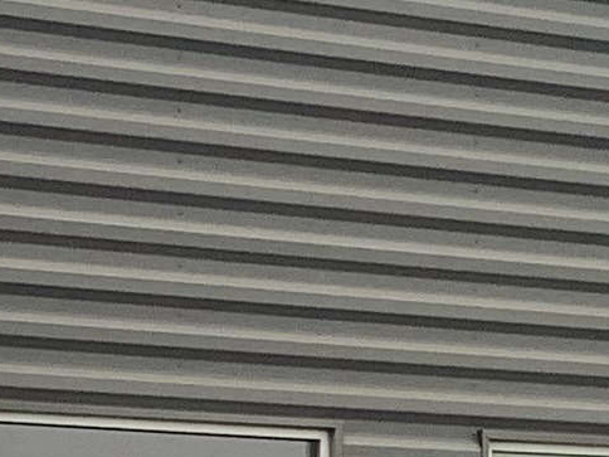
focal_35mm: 209
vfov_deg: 6.9
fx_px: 3677
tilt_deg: -3.5
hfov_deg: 9.3
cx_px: 737
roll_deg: -0.4
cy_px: 896
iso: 25
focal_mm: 3.3
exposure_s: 1/1058
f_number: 2.4
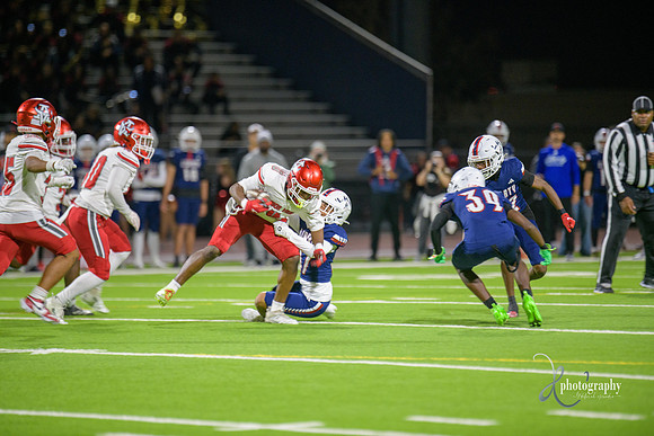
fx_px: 5451
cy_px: 218
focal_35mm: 300
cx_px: 327
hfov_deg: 6.9
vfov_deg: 4.6
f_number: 2.8
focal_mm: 300
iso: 1250
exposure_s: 1/250
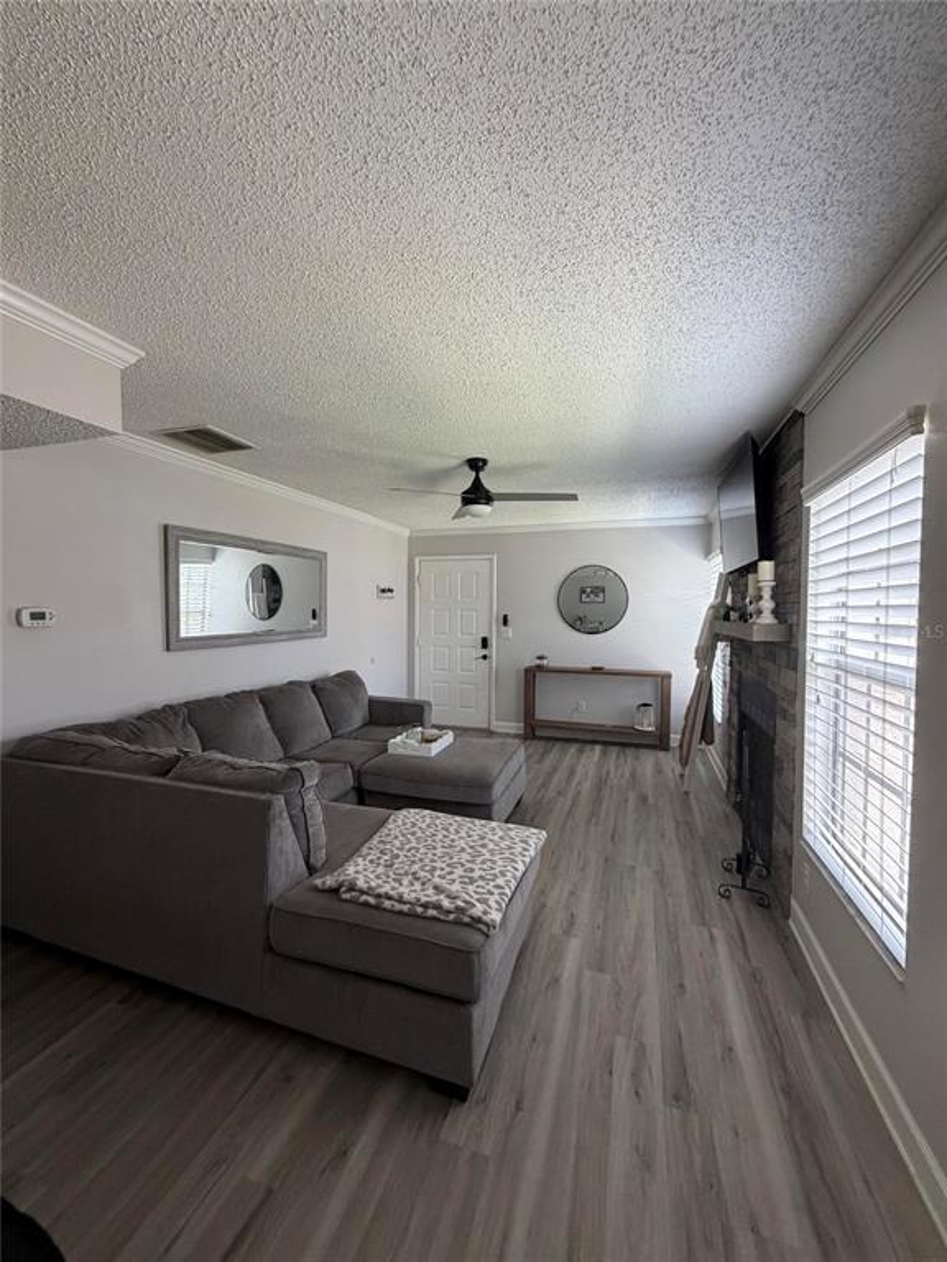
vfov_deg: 102.1
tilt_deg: -1.0
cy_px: 631
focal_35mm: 14
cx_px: 474
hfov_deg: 85.7
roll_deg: +0.4
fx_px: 511
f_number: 2.2
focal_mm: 2.22
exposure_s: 1/97
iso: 320
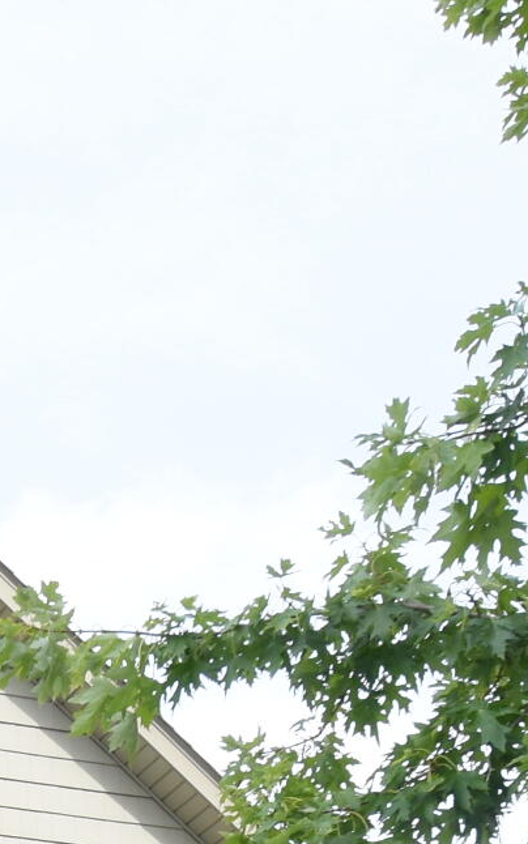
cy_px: 1253
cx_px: -176
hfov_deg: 17.2
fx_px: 1634
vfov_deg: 23.4
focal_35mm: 71
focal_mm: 10
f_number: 6.3
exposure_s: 1/250
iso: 200
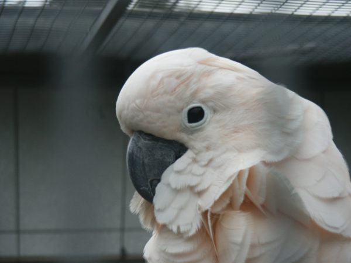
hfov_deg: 14.3
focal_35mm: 138
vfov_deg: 10.7
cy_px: 132
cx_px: 176
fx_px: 1399
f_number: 3.6
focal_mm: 28.14
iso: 64
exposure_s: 1/350
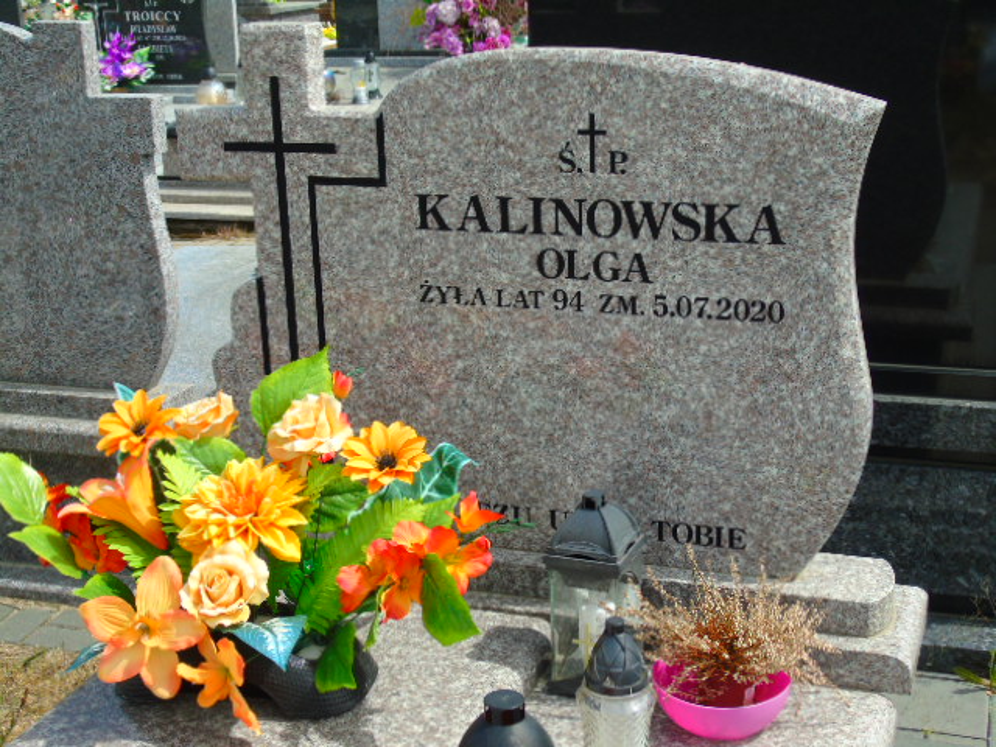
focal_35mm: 54
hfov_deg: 35.5
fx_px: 1554
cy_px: 374
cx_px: 498
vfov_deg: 27.0
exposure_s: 1/500
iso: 80
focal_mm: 9.6
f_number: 4.3
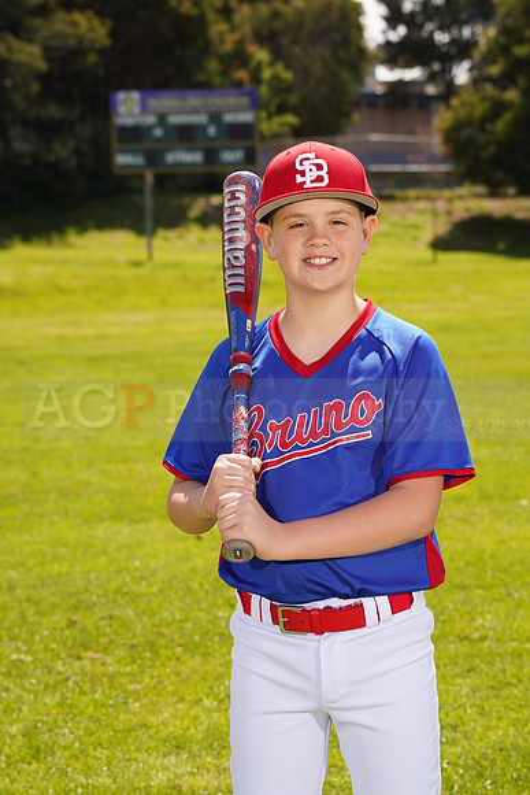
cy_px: 398
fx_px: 2207
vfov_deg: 20.4
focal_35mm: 100
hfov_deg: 13.7
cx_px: 265
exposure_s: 1/160
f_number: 9
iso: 100
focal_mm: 100
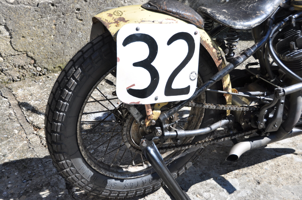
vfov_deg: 23.7
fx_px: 478
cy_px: 100
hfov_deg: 35.1
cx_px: 151
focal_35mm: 57
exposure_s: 1/640
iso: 200
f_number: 5.6
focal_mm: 38
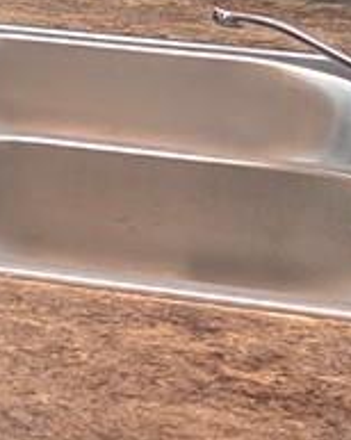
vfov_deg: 10.0
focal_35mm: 186
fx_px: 2419
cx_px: -1263
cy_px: -230
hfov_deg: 6.1
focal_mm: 6.3
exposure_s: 1/120
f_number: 1.7
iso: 500
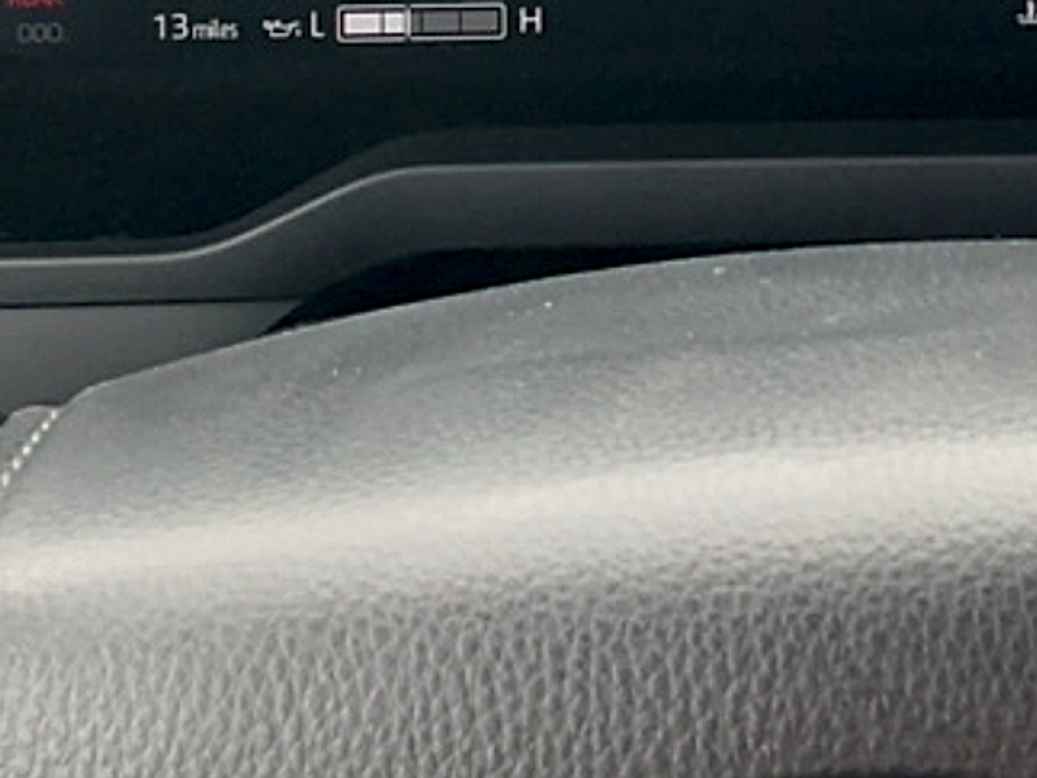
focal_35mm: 89
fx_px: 2666
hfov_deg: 21.9
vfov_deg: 15.8
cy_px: -231
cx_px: 718
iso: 40
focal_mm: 3
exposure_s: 1/120
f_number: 1.8
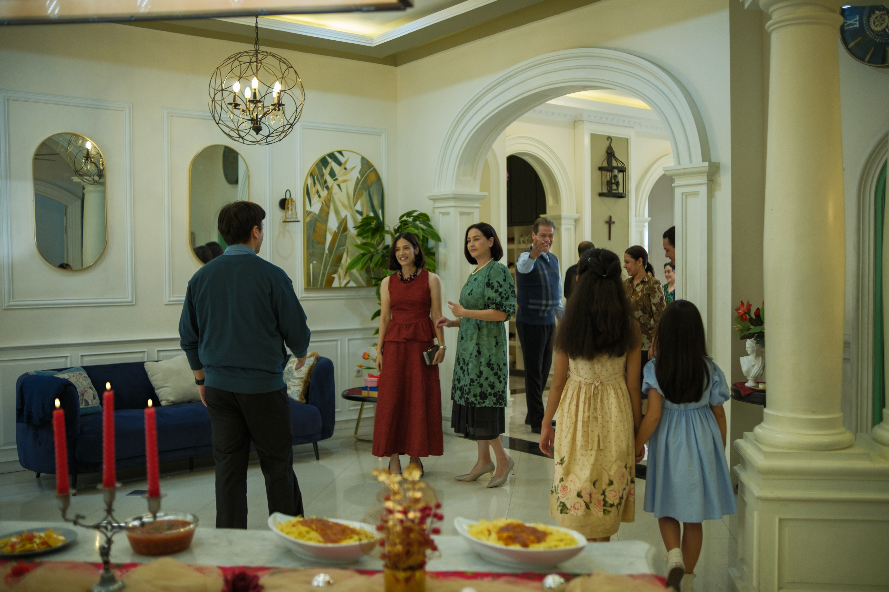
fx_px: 864
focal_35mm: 35
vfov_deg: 37.9
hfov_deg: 54.4
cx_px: 444
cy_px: 296
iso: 400
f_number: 1.4
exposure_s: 1/200
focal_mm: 23
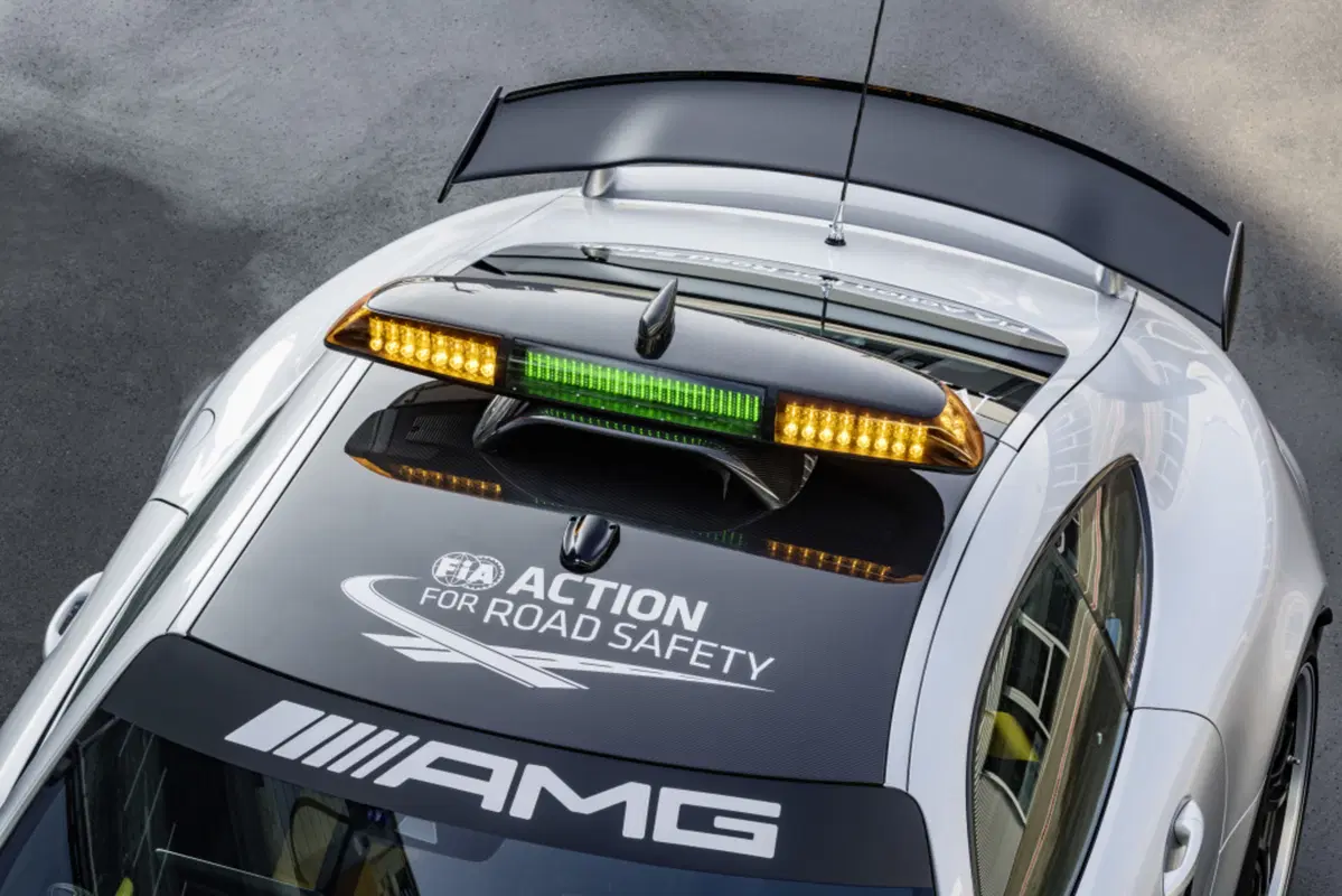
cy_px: 448
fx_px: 5033
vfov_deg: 10.2
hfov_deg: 15.2
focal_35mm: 135
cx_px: 671
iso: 100
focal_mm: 135
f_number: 16
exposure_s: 1/25
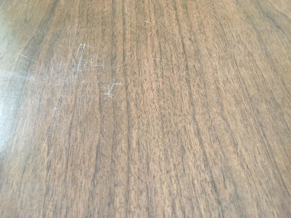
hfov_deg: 61.7
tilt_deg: -54.0
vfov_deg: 48.2
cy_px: 109
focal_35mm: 29
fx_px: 244
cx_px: 146
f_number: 2.2
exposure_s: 1/33
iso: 250
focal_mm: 4.15
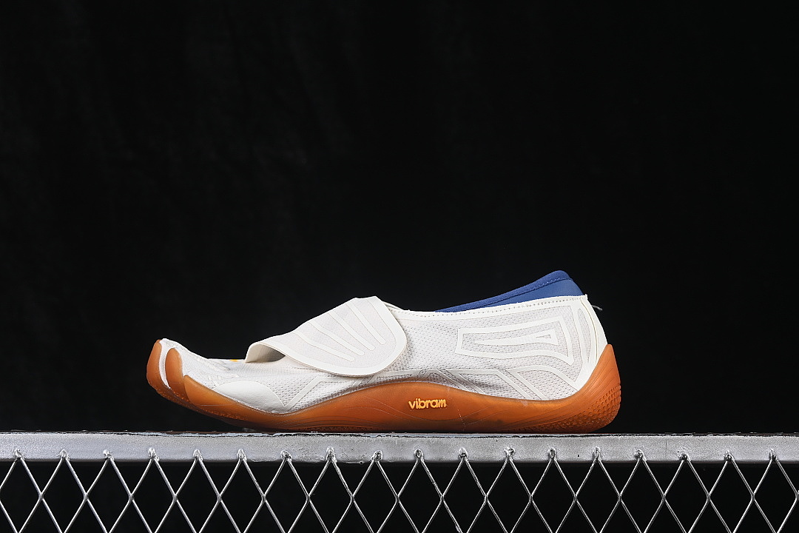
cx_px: 400
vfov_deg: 18.2
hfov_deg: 27.0
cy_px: 266
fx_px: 1664
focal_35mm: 75
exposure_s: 1/80
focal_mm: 50
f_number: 8
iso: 160
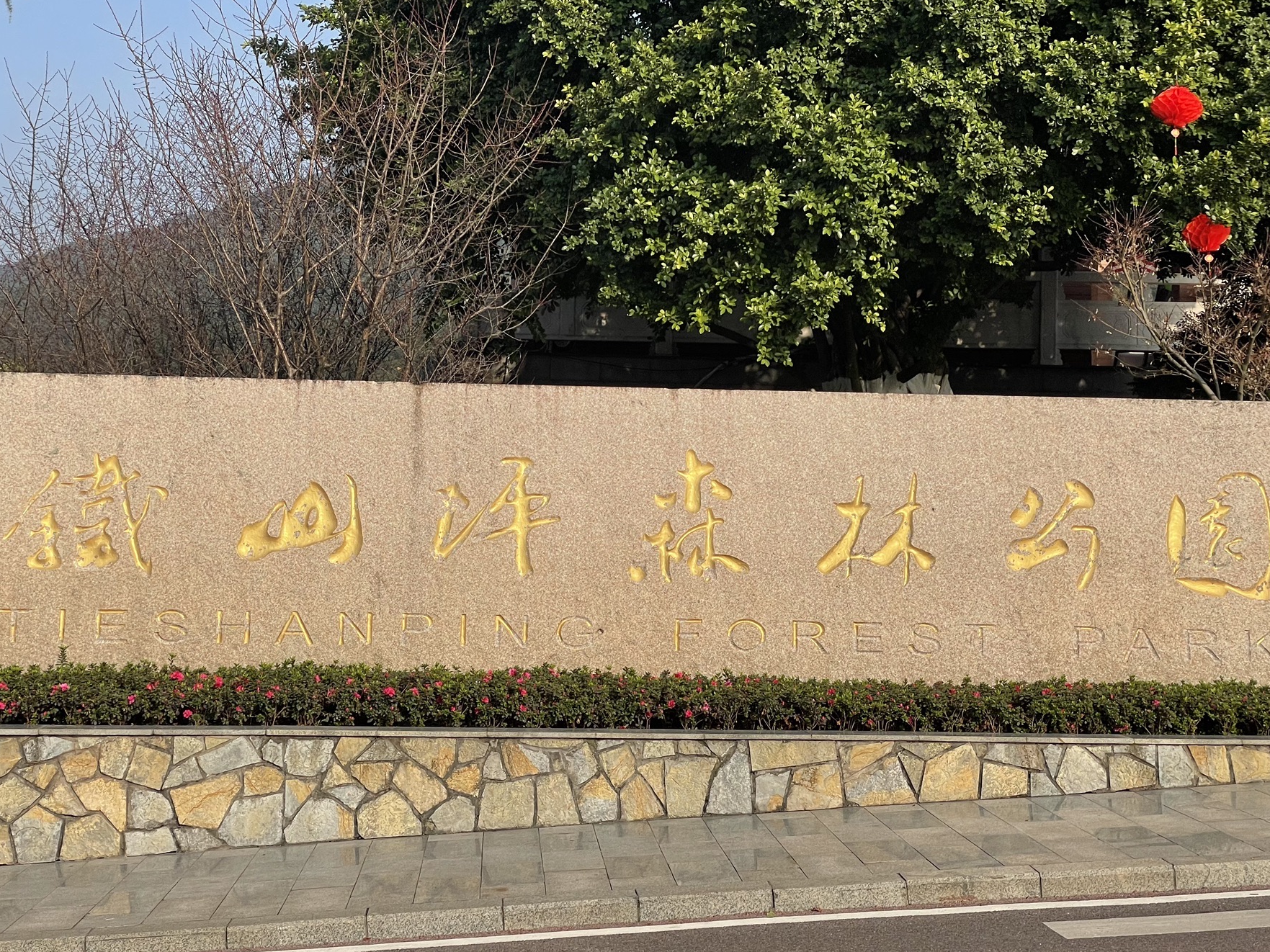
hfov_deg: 32.7
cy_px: 487
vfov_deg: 24.8
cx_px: 614
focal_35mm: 59
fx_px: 2164
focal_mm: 6
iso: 25
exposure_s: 1/1776
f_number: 2
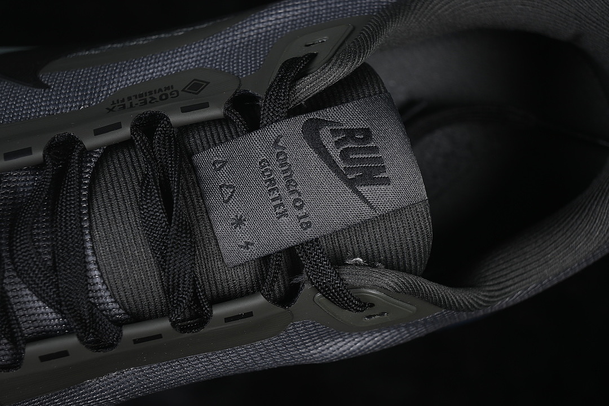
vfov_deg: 18.2
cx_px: 304
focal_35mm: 75
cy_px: 203
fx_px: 1269
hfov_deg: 27.0
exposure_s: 1/60
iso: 160
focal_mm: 50
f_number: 6.3
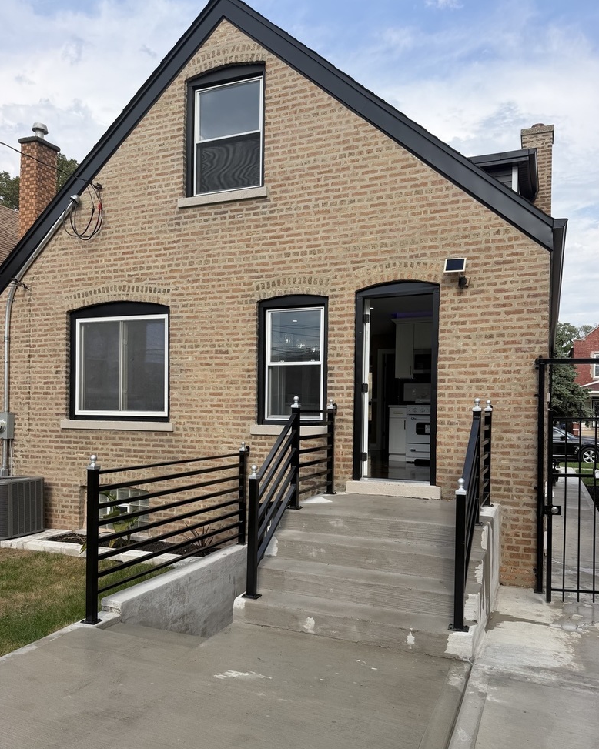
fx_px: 576
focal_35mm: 26
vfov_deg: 65.9
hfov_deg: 54.9
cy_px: 415
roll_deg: +0.1
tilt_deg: -4.7
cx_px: 310
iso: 80
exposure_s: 1/2445
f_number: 1.78
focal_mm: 6.76
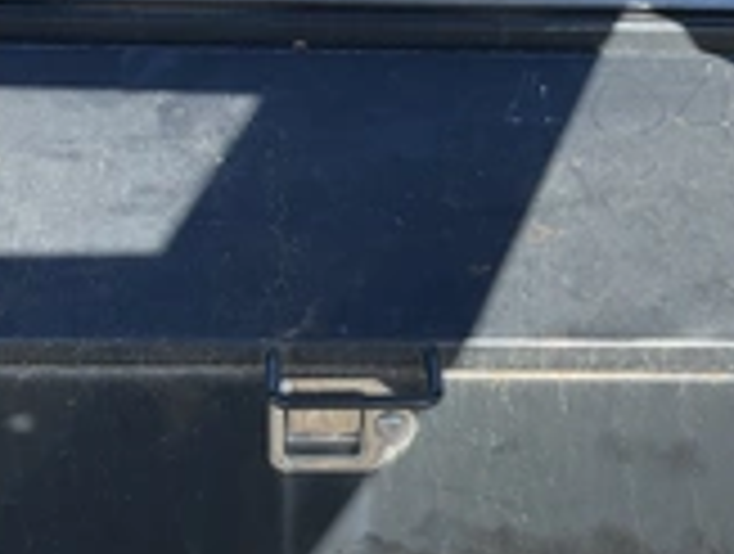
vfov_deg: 20.8
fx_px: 1509
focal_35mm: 71
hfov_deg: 27.3
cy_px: 279
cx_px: 365
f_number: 1.8
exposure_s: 1/606
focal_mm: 3
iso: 25
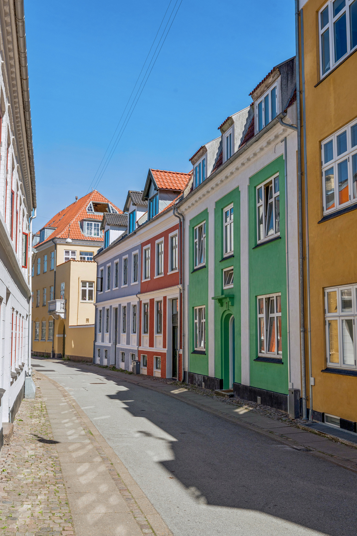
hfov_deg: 37.9
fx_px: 521
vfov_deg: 54.4
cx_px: 178
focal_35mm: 35
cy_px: 268
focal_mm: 35
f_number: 10
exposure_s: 1/500
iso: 400
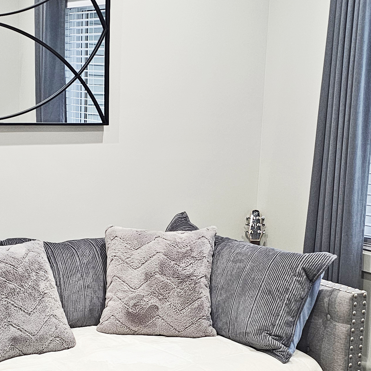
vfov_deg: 26.6
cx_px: 141
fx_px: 776
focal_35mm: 64
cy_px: 269
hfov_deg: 26.8
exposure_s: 1/120
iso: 320
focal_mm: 6.3
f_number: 1.7
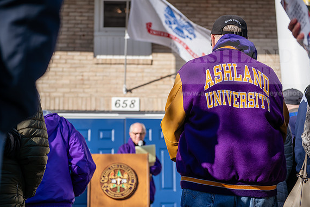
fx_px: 543
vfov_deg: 21.6
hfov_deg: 31.9
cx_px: 155
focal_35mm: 63
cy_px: 105
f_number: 4
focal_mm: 62
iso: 80
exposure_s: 1/500
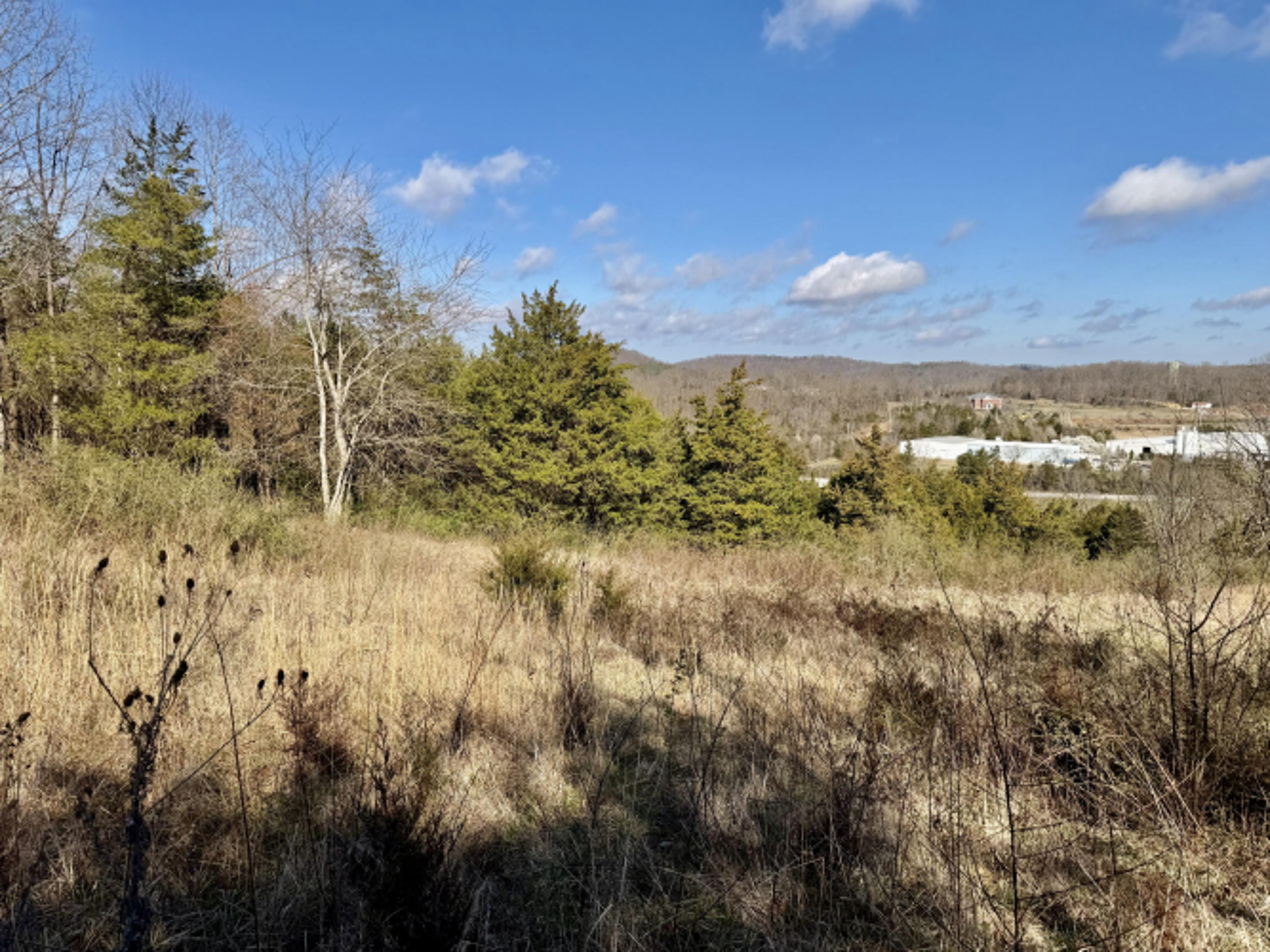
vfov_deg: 56.8
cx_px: 635
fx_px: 880
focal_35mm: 24
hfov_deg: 71.6
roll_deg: +0.3
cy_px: 476
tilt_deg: -5.5
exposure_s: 1/4167
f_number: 1.78
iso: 80
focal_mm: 6.76
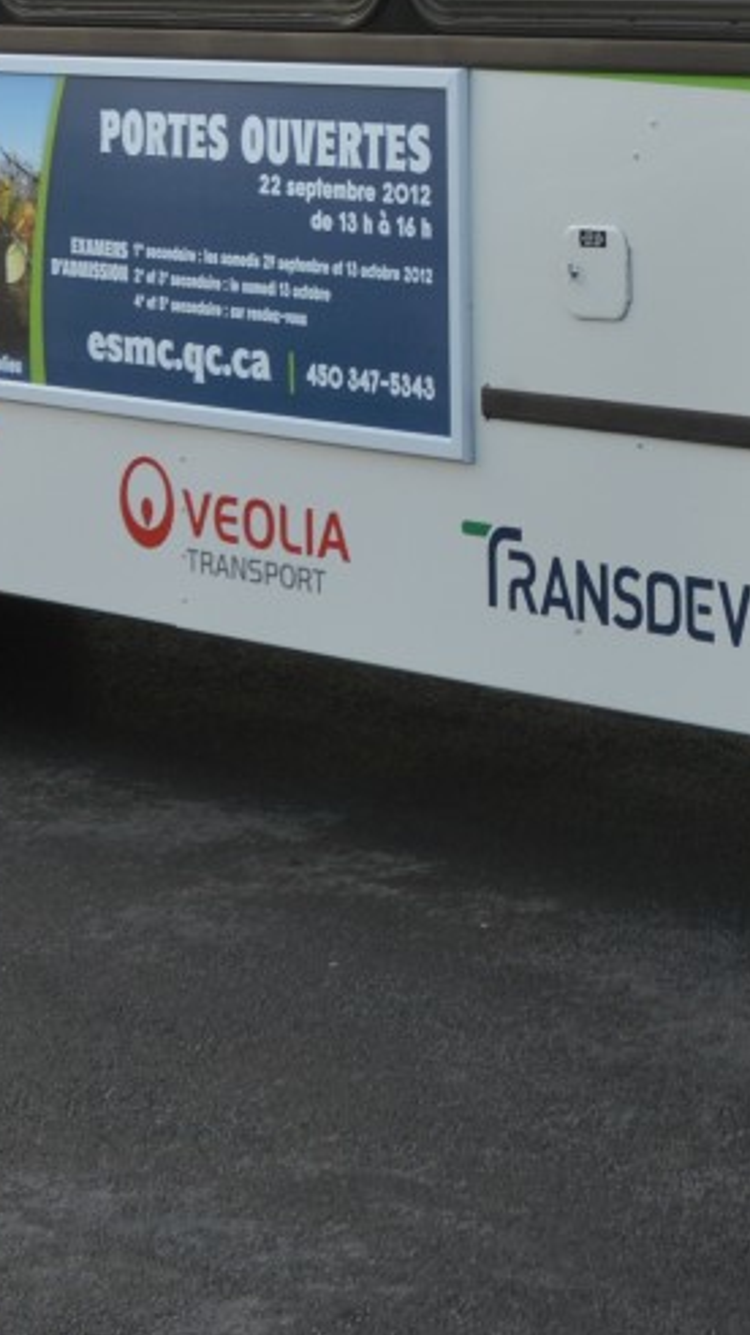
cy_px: 245
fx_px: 4280
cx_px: 769
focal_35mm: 121
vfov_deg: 17.6
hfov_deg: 9.9
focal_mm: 35
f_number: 10
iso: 400
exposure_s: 1/250
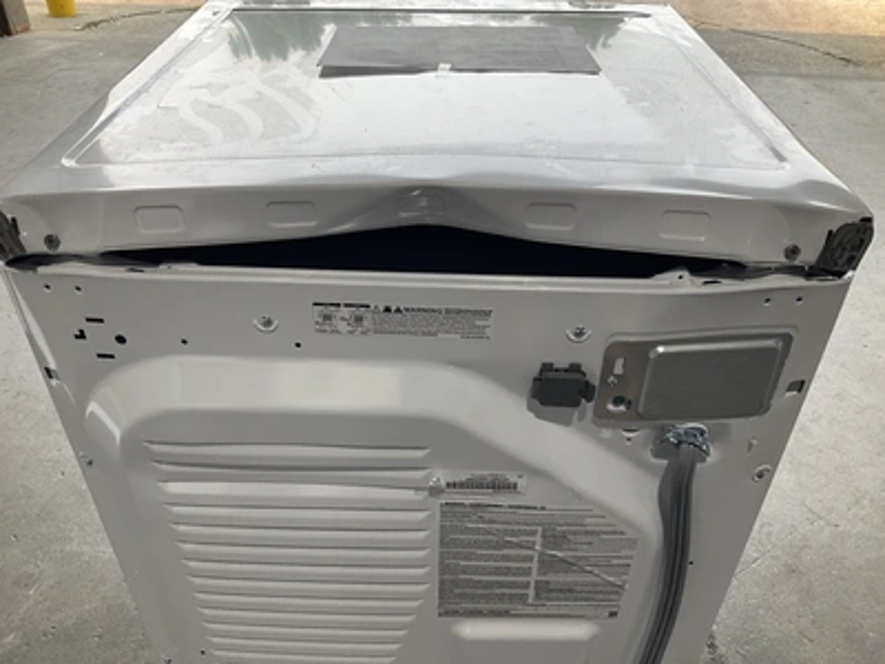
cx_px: 442
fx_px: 741
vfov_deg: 48.2
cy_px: 332
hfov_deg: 61.7
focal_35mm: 29
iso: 20
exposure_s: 1/177
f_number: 1.8
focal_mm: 3
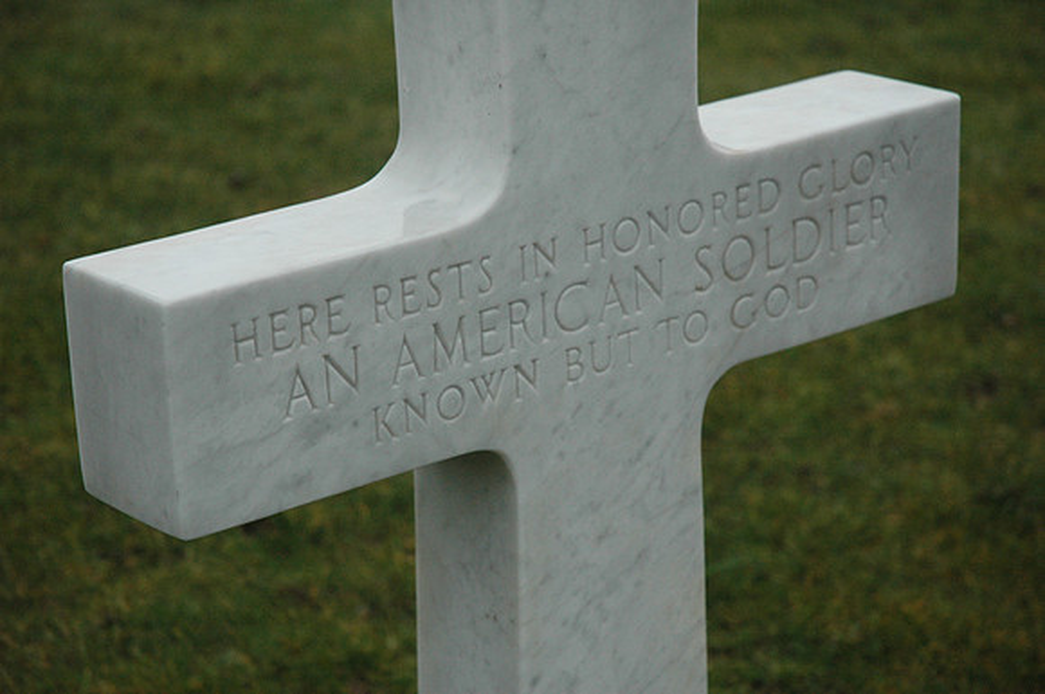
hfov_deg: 19.5
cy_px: 347
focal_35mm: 105
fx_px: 3044
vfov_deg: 13.0
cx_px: 522
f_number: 5.6
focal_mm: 70
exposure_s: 1/250
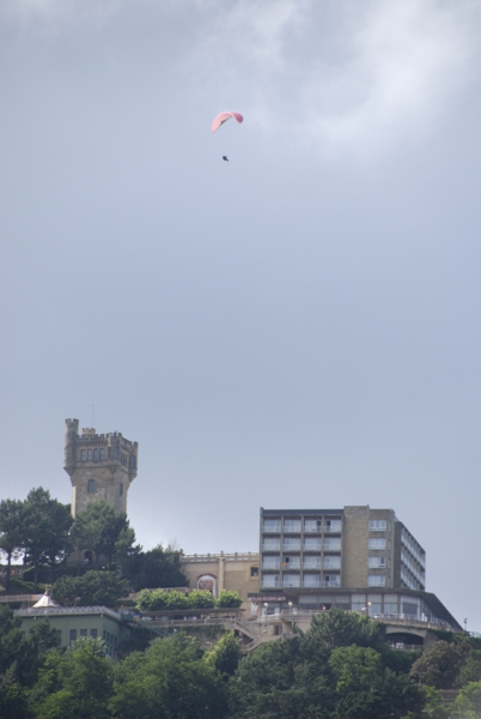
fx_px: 5991
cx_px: 240
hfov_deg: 4.6
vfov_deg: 6.9
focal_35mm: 300
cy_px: 360
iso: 400
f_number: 5.6
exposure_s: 1/1000
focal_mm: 200
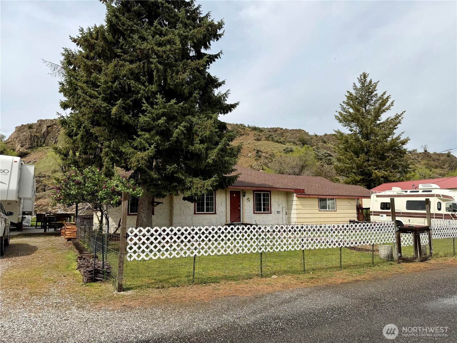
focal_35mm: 24
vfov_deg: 56.8
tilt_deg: +6.7
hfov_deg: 71.6
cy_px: 172
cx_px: 228
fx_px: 317
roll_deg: +0.2
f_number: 1.78
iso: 80
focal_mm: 6.76
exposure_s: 1/5714
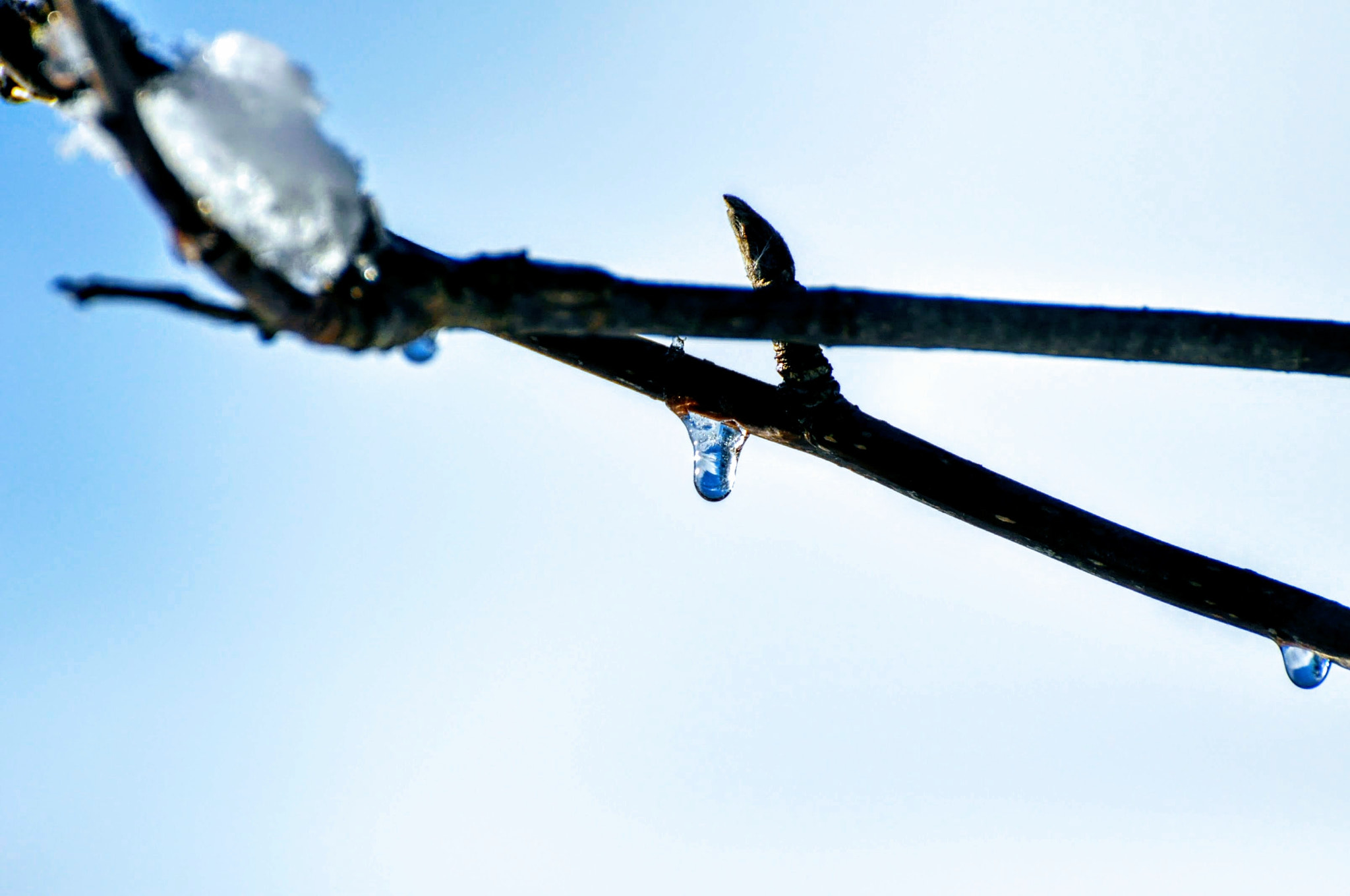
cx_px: 675
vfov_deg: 3.0
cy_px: 448
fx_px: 16853
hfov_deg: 4.6
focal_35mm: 450
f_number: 8
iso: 1000
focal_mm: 300
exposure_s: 1/4000
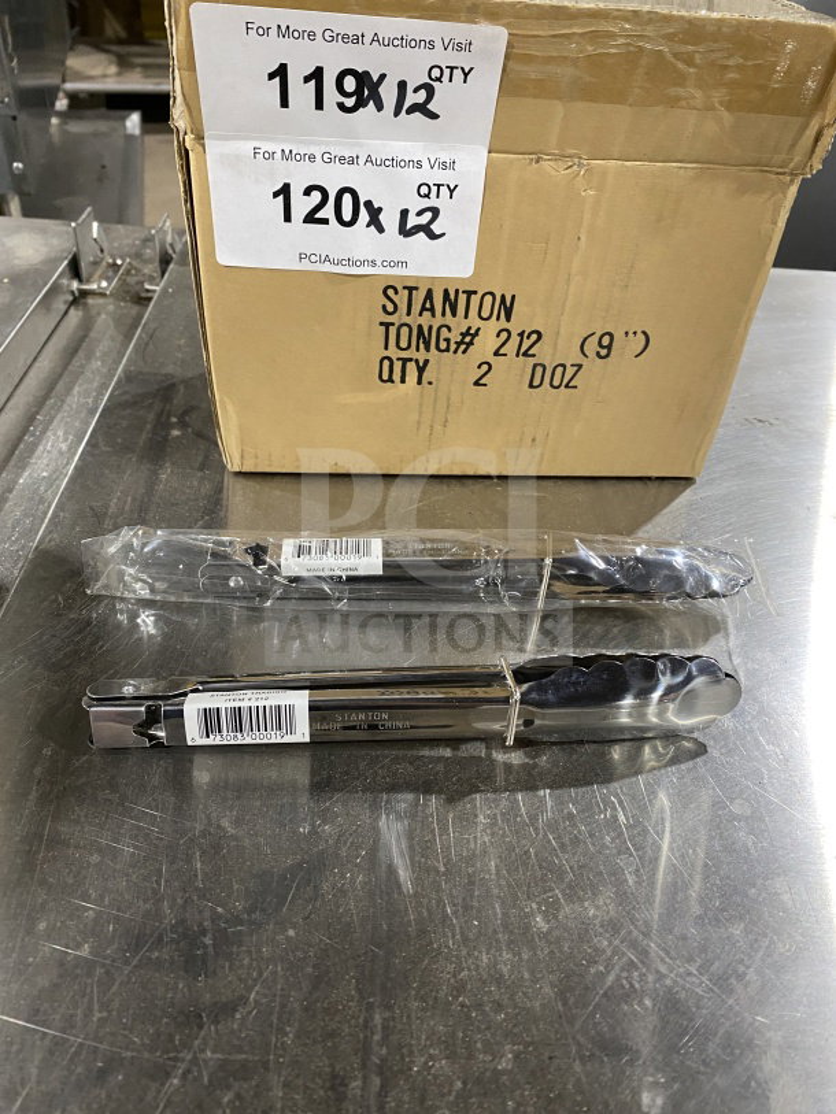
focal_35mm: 26
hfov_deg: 53.1
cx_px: 418
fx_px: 837
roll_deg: -6.1
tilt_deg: -40.8
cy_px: 557
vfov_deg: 67.3
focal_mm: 4.25
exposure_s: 1/60
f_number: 1.8
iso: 200
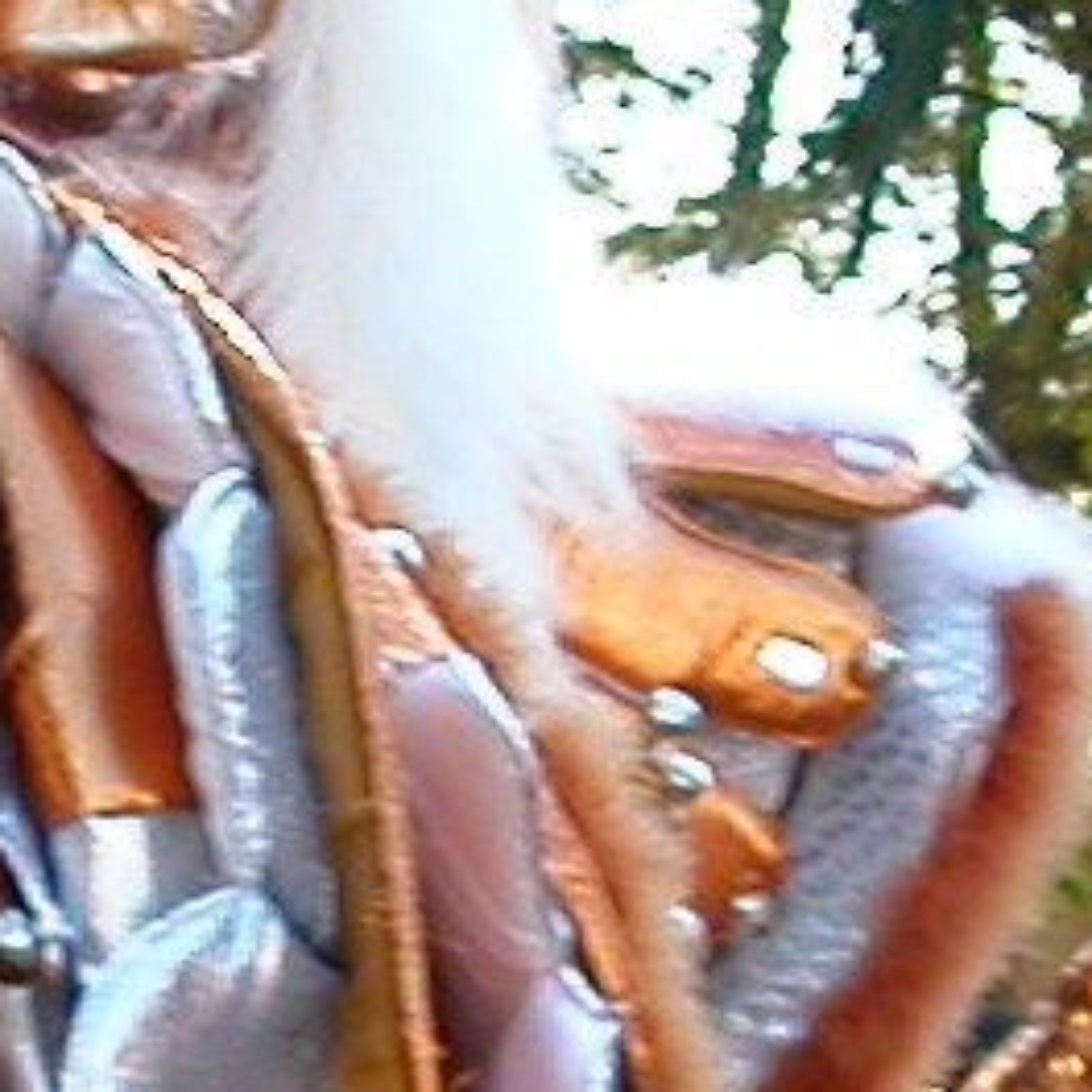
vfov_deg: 8.8
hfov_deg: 8.8
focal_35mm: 198
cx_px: 294
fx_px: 7067
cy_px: 1245
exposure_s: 1/200
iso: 100
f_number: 2.7
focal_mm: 5.6
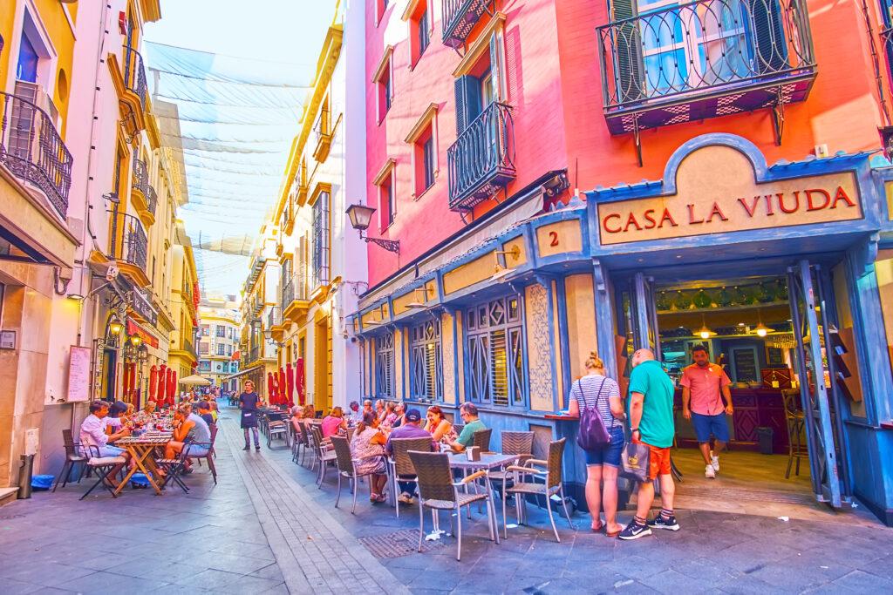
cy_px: 298
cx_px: 446
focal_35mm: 18
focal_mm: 12
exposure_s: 1/80
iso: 200
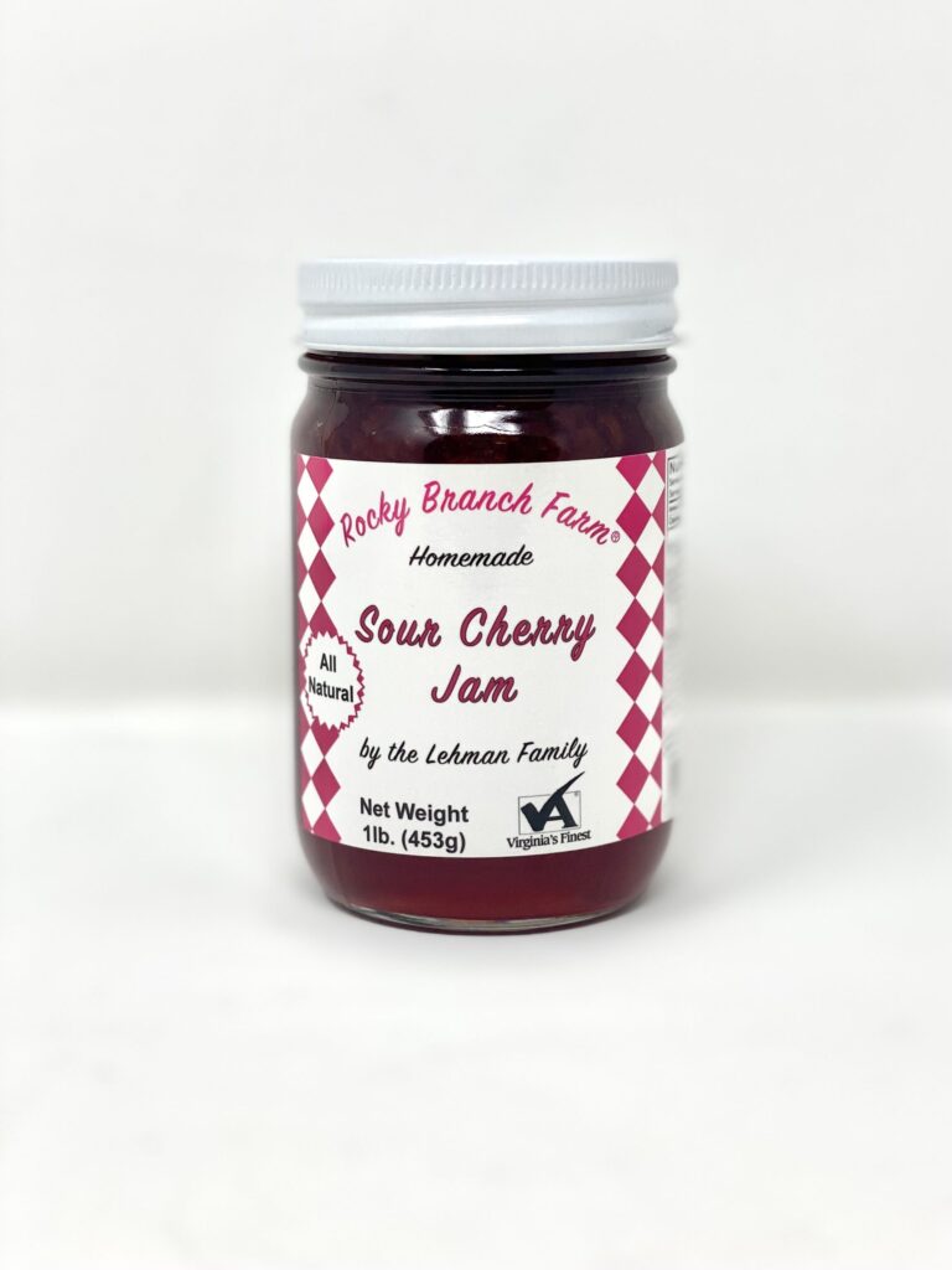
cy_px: 635
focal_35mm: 52
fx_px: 1907
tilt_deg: -9.2
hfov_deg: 28.0
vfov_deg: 36.8
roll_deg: -1.0
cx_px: 476
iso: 32
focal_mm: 6
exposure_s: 1/120
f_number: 2
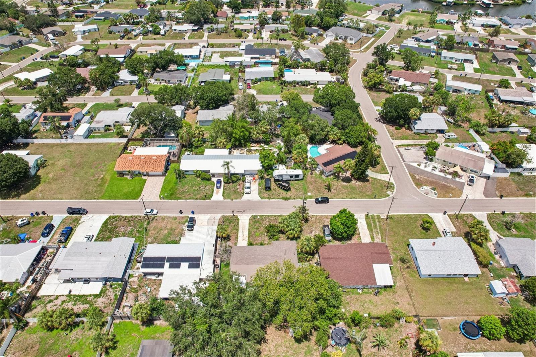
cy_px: 178
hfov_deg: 78.6
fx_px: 327
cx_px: 268
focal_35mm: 22
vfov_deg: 57.2
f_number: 2.8
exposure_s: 1/2000
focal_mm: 8.4
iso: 400
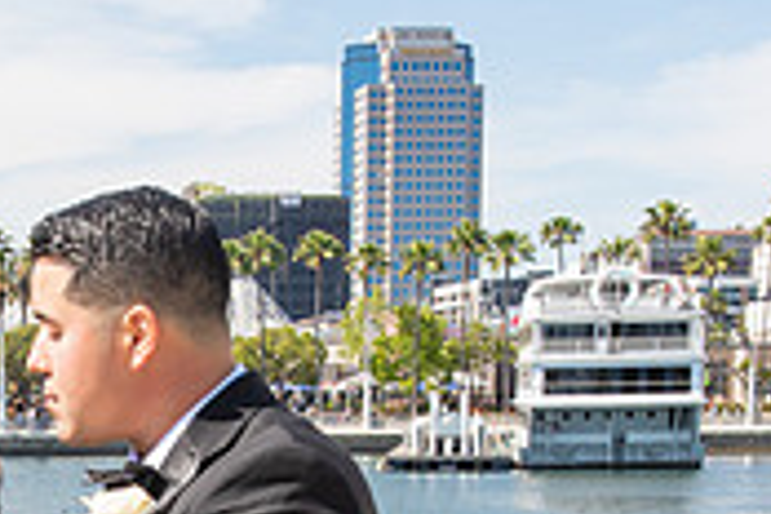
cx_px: -44
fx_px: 2506
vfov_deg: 11.3
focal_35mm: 117
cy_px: 738
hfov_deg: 17.0
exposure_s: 1/200
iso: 200
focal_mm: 35
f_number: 11
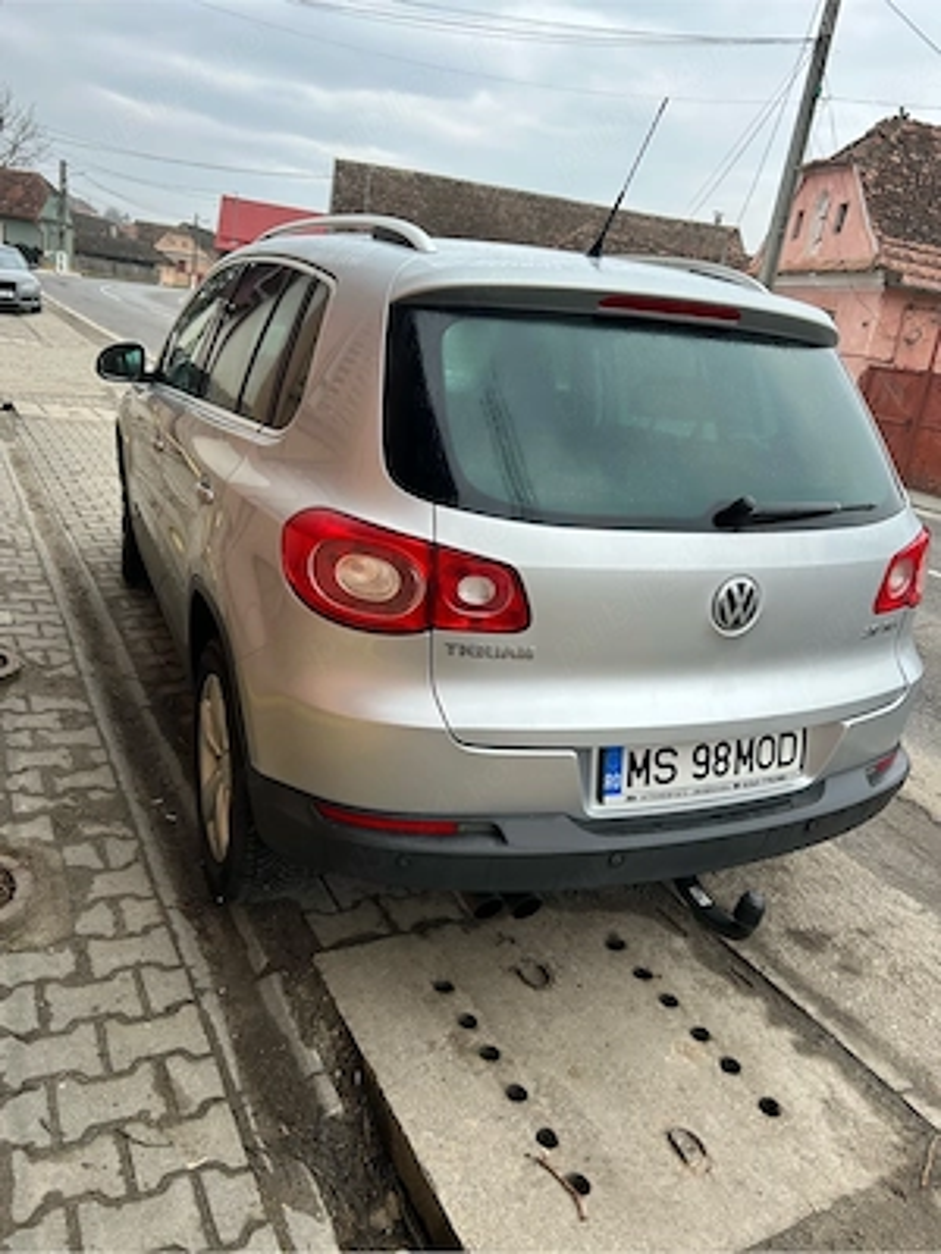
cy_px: 627
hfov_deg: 53.1
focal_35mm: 26
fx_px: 942
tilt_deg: -17.8
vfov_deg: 67.3
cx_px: 470
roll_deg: -8.2
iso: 80
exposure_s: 1/121
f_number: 1.5
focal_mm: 5.7
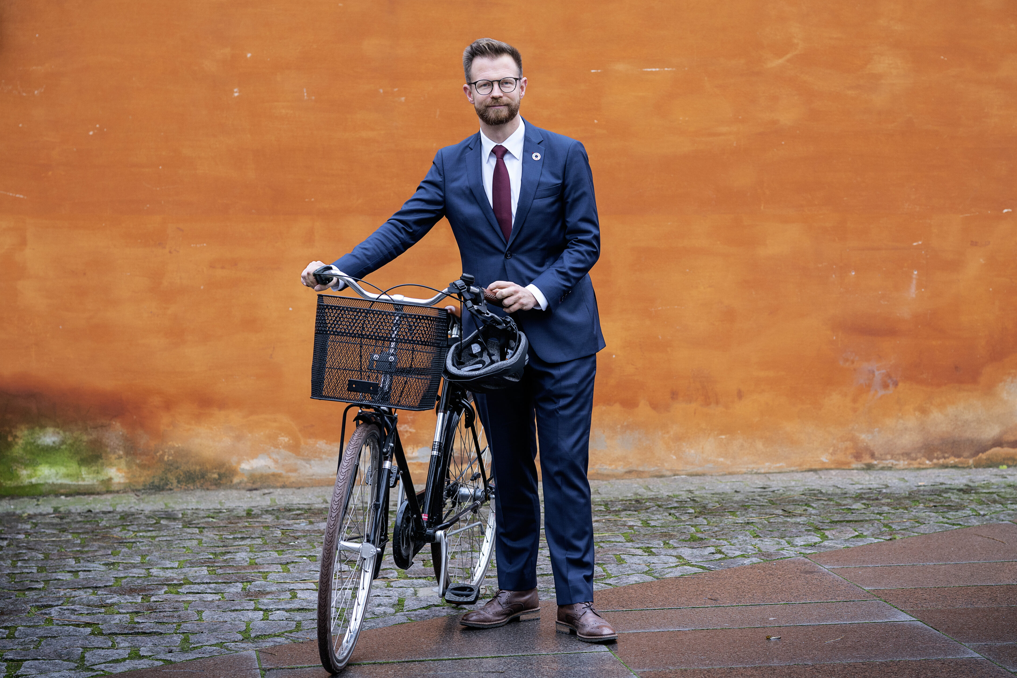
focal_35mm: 86
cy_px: 338
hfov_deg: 23.6
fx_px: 2429
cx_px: 509
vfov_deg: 15.9
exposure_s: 1/80
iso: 800
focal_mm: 85
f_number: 4
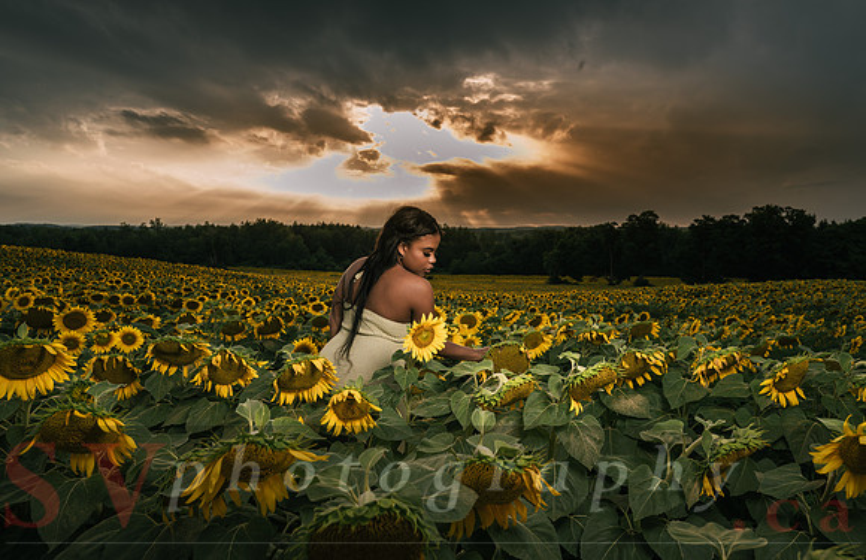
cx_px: 429
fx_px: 583
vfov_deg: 51.3
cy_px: 289
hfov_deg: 73.2
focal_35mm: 24
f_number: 6.3
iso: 64
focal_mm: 24
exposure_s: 1/200
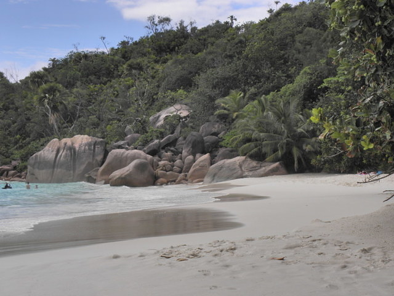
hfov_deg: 27.0
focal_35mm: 72
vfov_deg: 20.4
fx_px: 820
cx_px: 197
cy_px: 148
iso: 64
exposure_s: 1/400
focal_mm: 12.97
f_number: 6.3
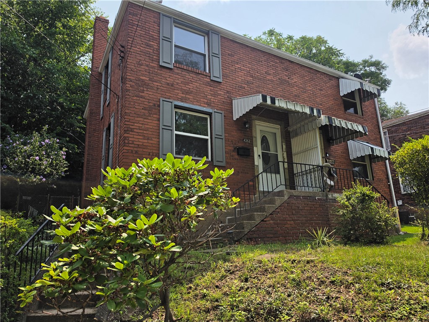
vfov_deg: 58.9
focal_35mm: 23
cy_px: 161
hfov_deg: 73.9
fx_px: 285
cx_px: 214
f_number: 1.4
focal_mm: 6.5
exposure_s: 1/7939
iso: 40
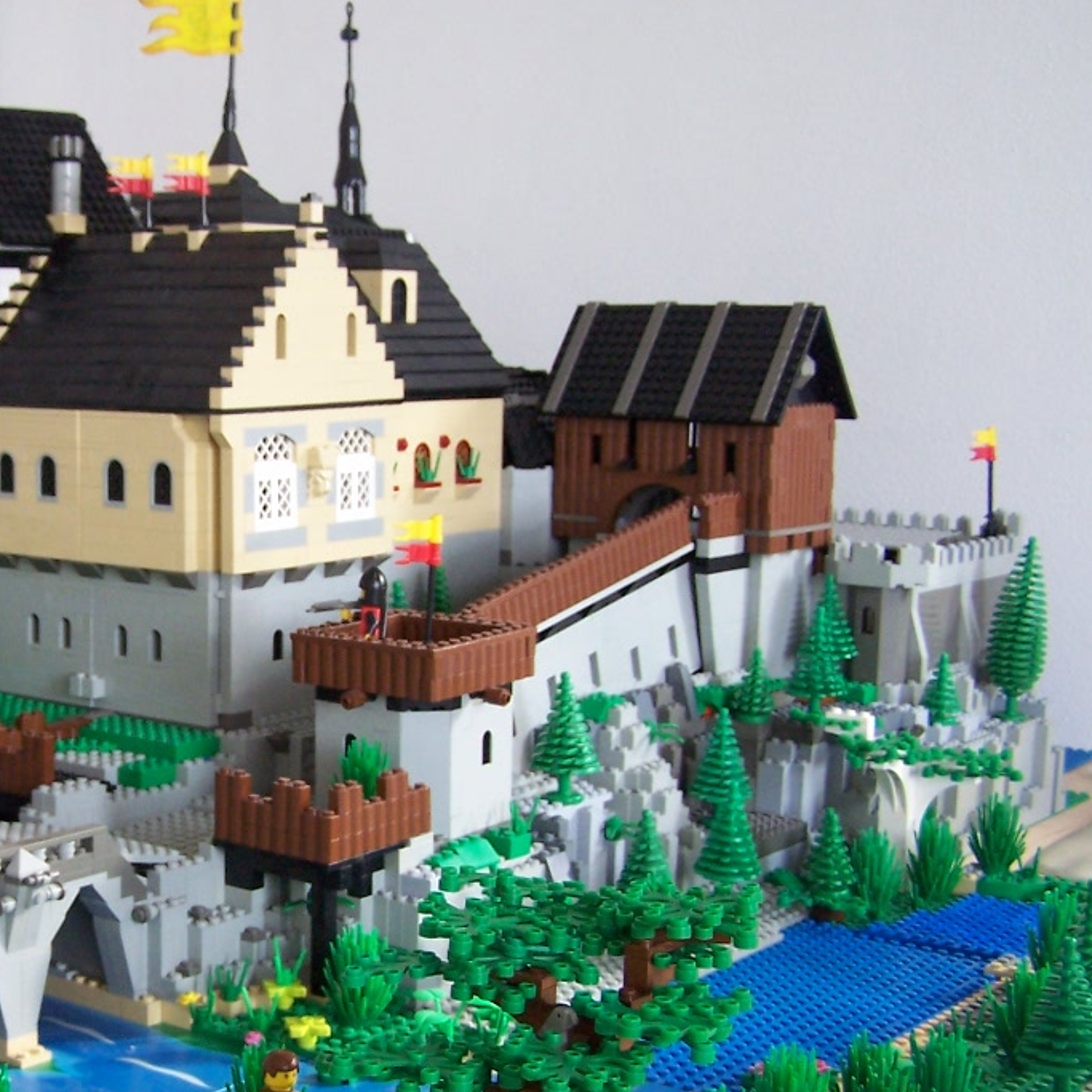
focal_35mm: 59
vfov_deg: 29.0
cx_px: 197
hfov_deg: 28.4
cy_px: 628
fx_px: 2106
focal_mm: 6.3
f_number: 2.8
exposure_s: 1/10
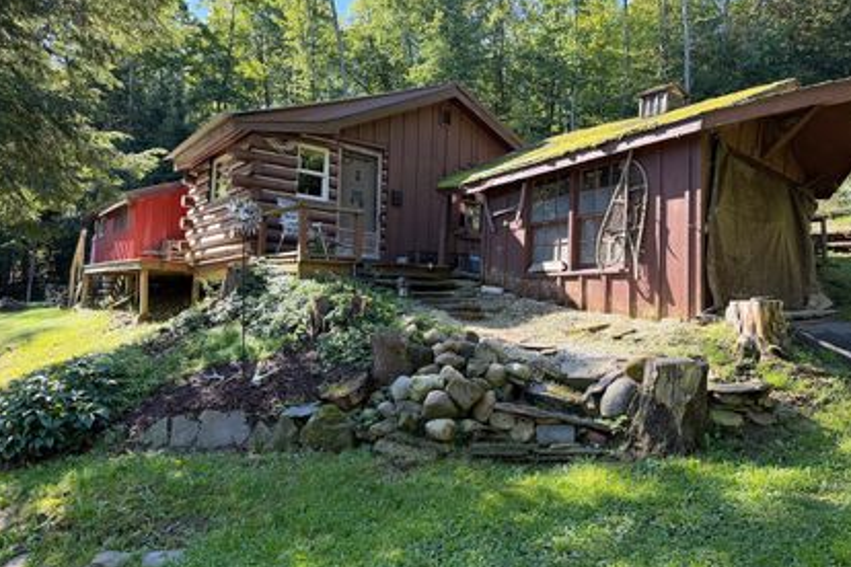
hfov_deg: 69.4
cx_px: 420
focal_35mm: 26
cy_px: 291
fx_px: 615
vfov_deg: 49.5
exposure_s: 1/356
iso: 100
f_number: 1.78
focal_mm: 6.76
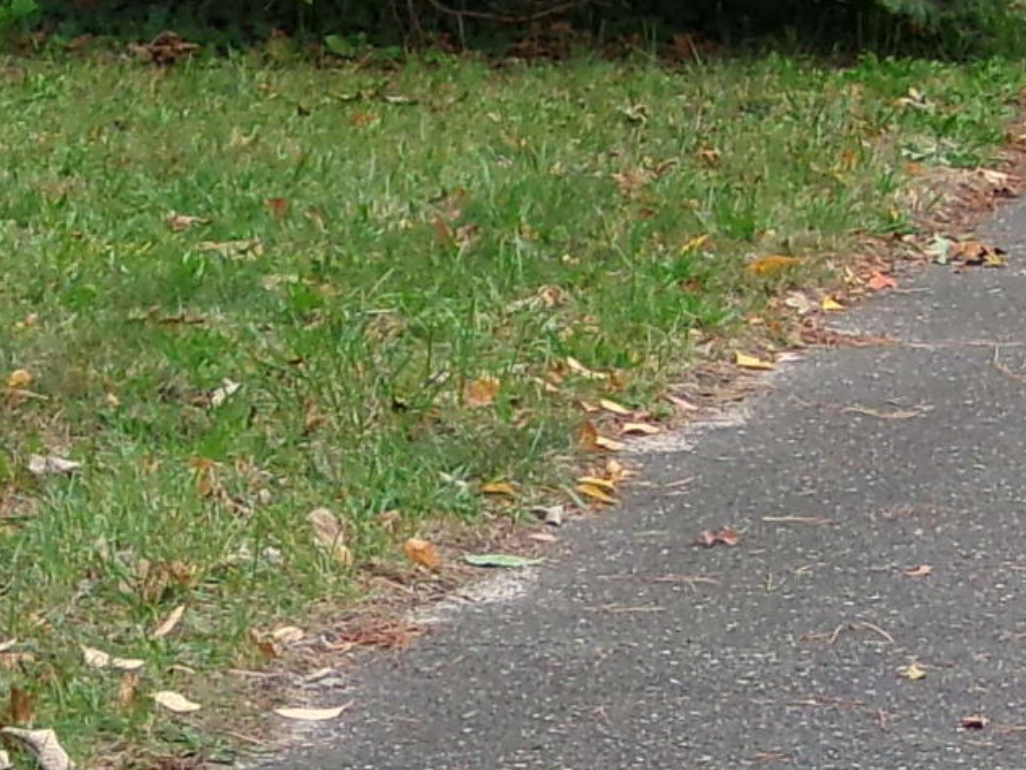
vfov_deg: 7.7
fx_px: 5752
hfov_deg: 10.2
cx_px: 471
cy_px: 463
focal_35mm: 194
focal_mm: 7.2
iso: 114
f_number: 3.6
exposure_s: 1/100
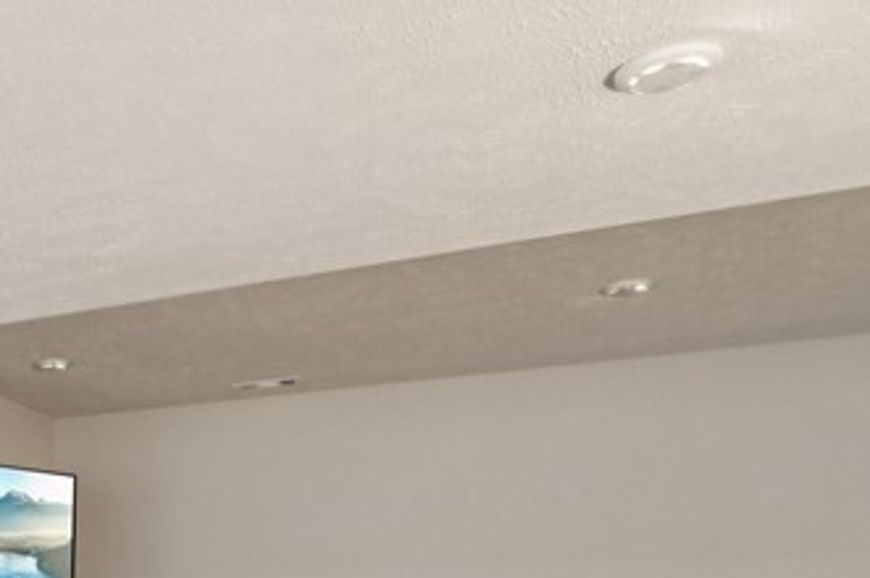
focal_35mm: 46
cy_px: 613
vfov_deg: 27.1
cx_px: -171
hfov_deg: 34.4
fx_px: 1111
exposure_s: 1/5
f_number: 3.2
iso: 200
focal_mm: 14
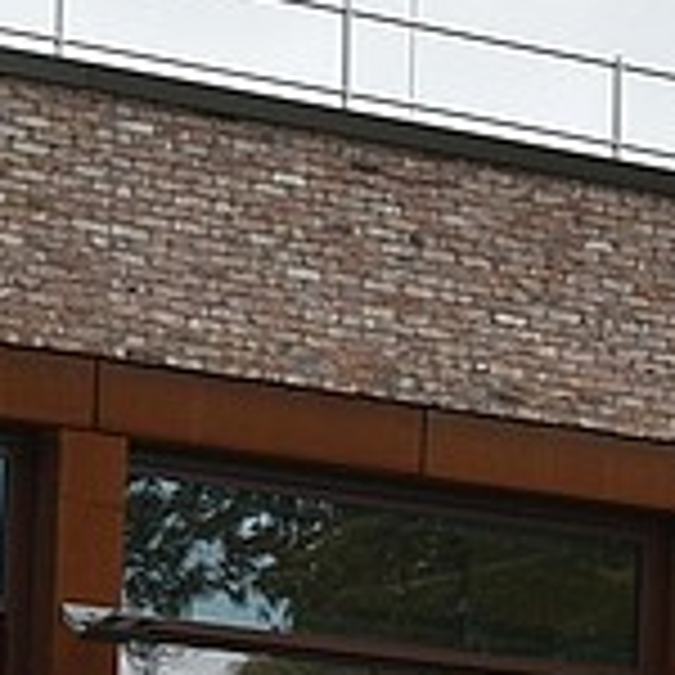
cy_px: 1004
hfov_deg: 6.9
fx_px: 5405
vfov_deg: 7.0
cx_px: 1292
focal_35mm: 245
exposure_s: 1/200
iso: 400
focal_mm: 48
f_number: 7.1
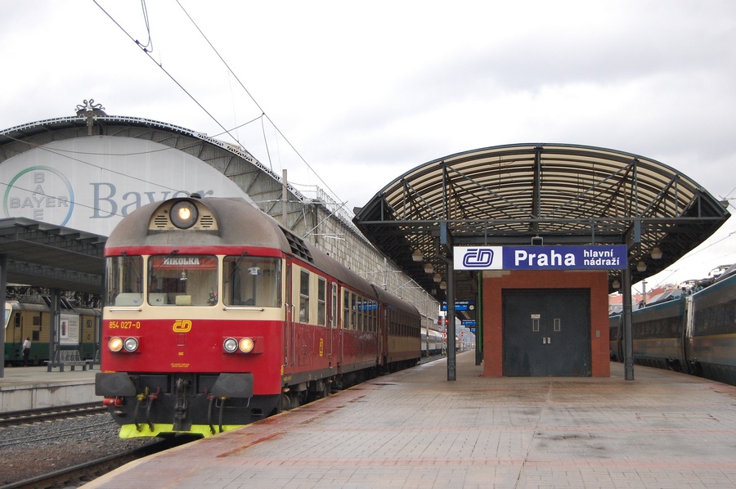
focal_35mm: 57
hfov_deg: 35.1
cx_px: 368
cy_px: 244
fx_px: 1164
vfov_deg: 23.7
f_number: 5
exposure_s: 1/125
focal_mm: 38
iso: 800
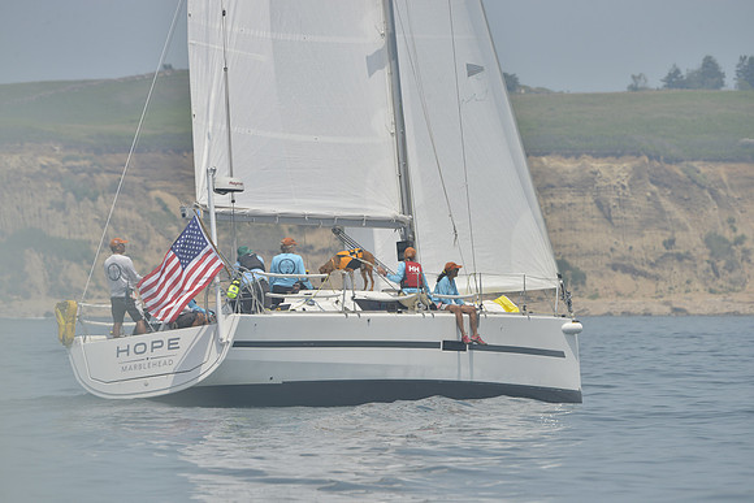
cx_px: 377
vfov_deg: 5.7
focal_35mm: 240
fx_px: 5028
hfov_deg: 8.6
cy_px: 252
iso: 280
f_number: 10
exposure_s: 1/1000
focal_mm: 240
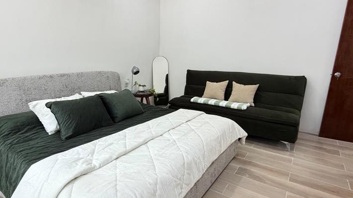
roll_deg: +0.3
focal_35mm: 22
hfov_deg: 80.1
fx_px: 206
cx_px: 139
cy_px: 101
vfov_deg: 51.4
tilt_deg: -14.6
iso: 320
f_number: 2.2
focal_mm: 2.22
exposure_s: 1/90
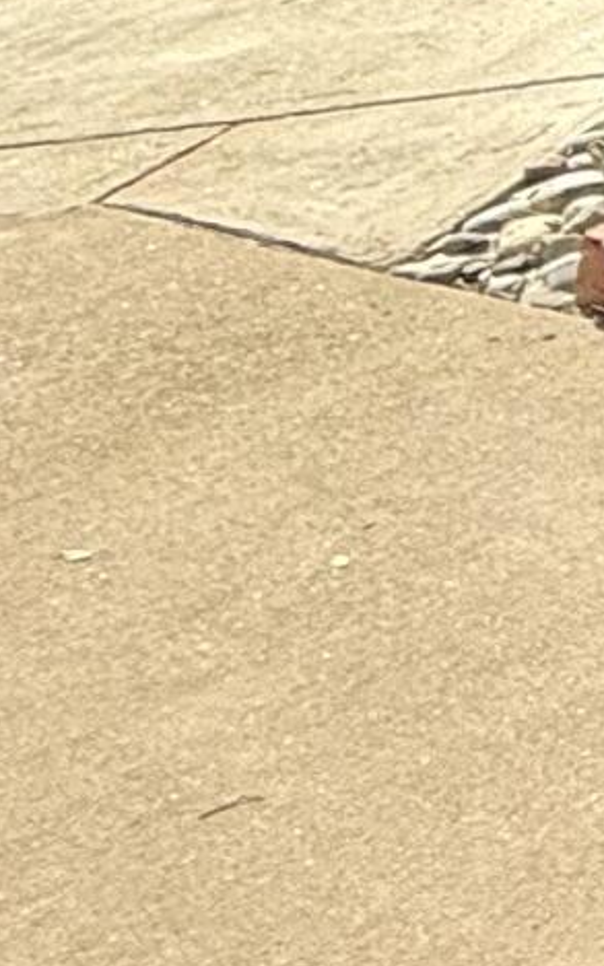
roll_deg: +0.0
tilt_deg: -9.4
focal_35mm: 95
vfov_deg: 18.7
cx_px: 2911
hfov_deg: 6.6
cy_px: -579
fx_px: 2503
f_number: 2.2
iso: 50
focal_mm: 2.22
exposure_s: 1/315
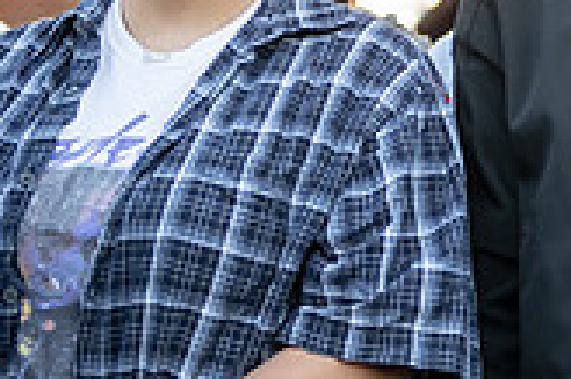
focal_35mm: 177
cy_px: -19
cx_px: 856
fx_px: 2805
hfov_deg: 11.2
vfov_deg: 7.7
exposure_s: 1/250
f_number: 2.8
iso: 1000
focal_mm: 50
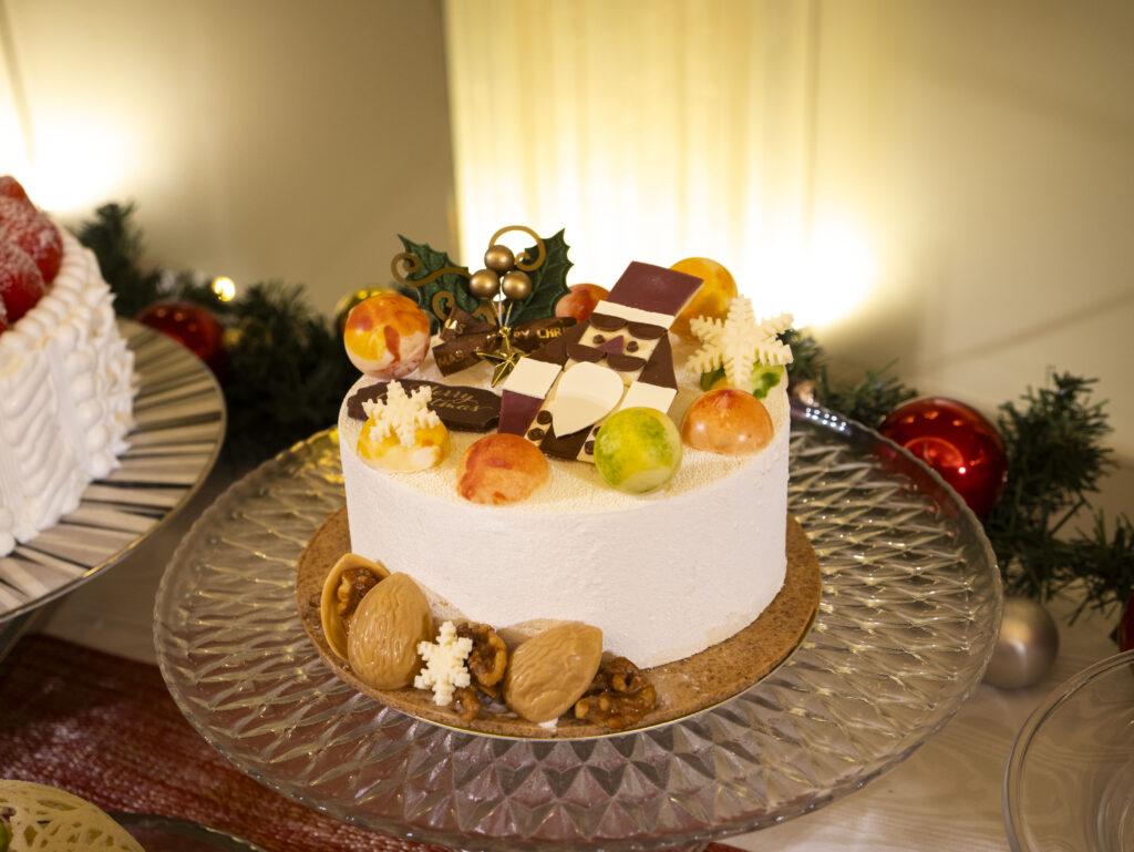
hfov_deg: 38.2
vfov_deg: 29.1
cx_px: 567
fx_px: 1639
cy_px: 426
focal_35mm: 50
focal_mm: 25
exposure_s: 1/60
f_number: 3.5
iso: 800
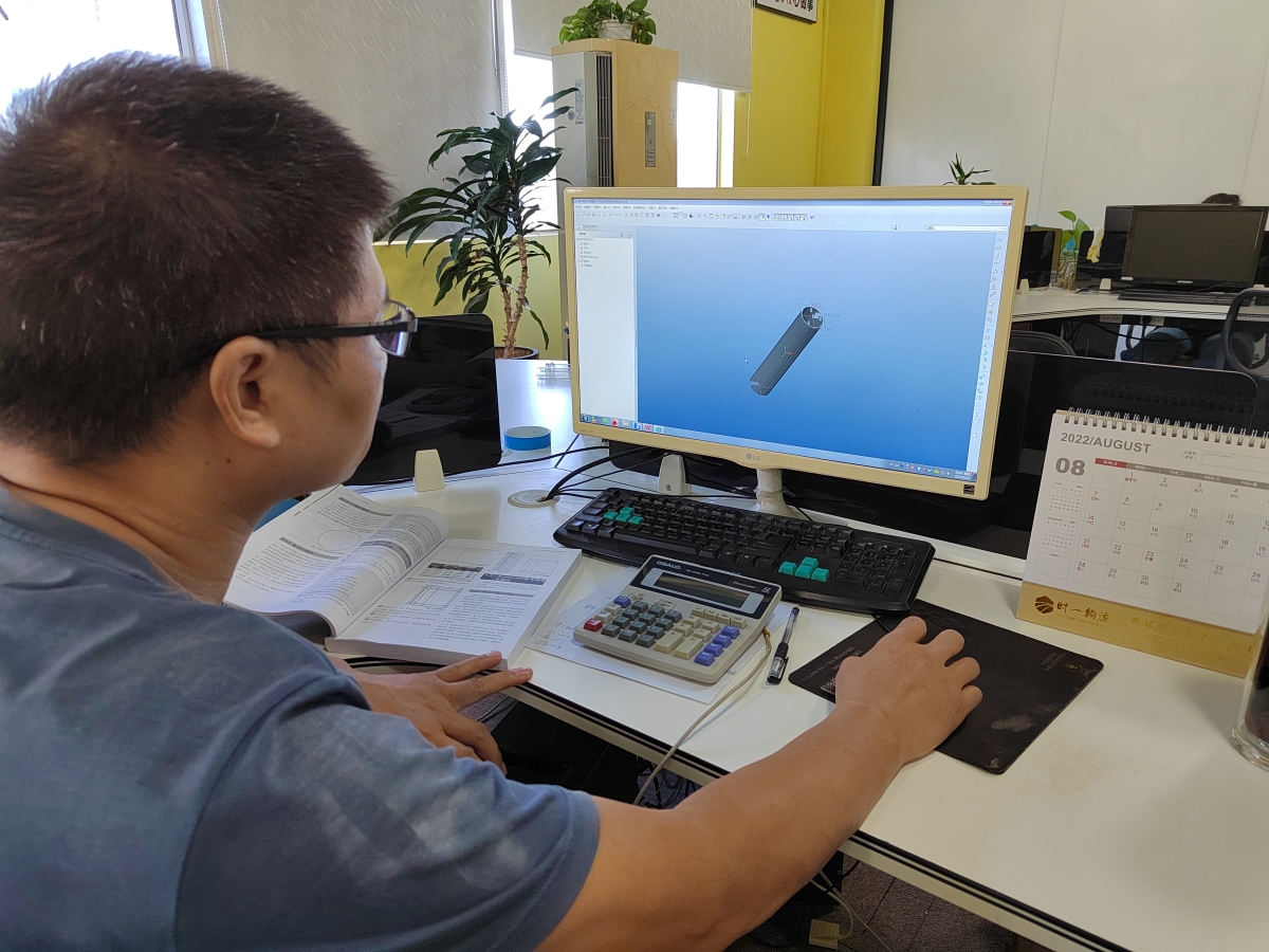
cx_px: 634
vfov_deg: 58.9
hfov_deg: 73.9
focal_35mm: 23
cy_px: 476
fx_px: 843
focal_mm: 5.52
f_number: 1.9
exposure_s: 1/50
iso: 656
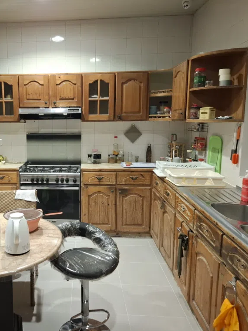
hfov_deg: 43.6
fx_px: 296
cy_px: 166
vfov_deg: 58.4
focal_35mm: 31
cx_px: 55
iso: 250
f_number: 1.8
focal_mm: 5.54
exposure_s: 1/33
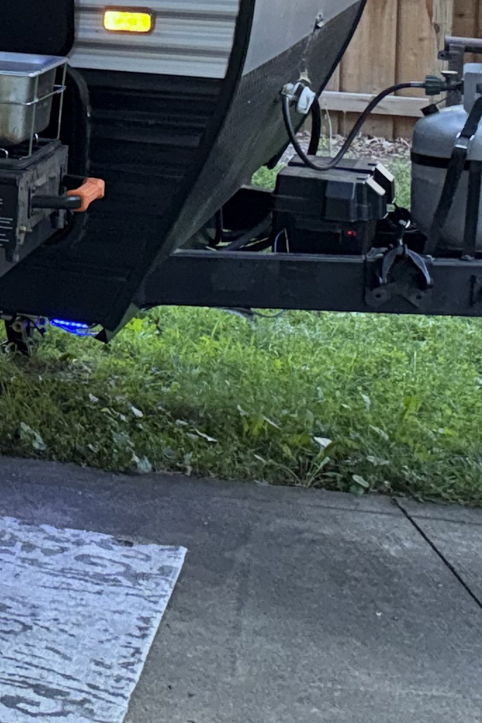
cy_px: -48
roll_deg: -0.2
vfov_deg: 20.0
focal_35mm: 98
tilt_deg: -4.0
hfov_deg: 10.9
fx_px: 1967
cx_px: -823
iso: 100
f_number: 1.78
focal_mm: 6.76
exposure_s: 1/11
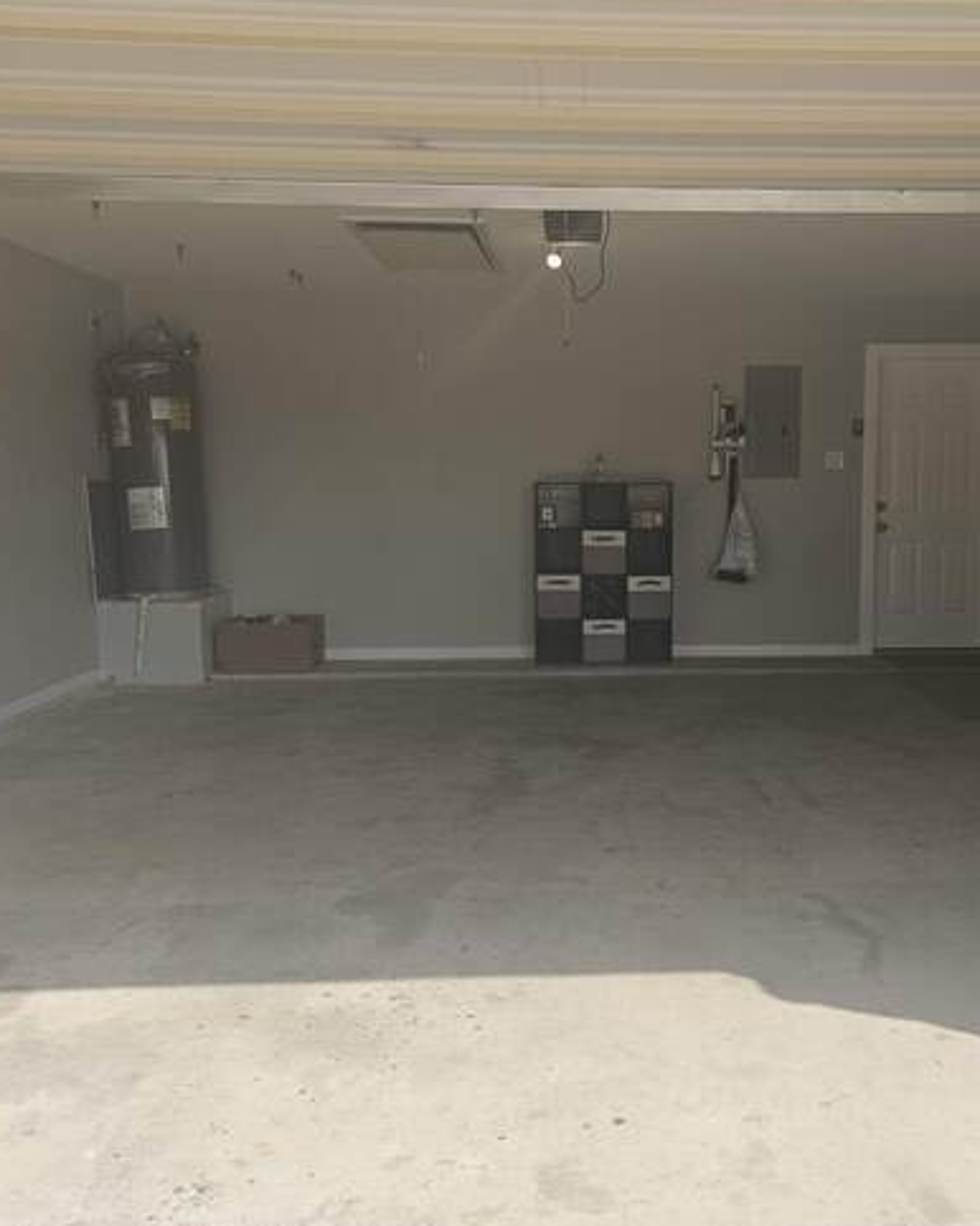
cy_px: 599
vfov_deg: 57.2
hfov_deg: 46.3
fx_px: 1125
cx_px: 654
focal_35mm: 31
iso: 20
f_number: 1.7
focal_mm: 6.3
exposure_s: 1/435
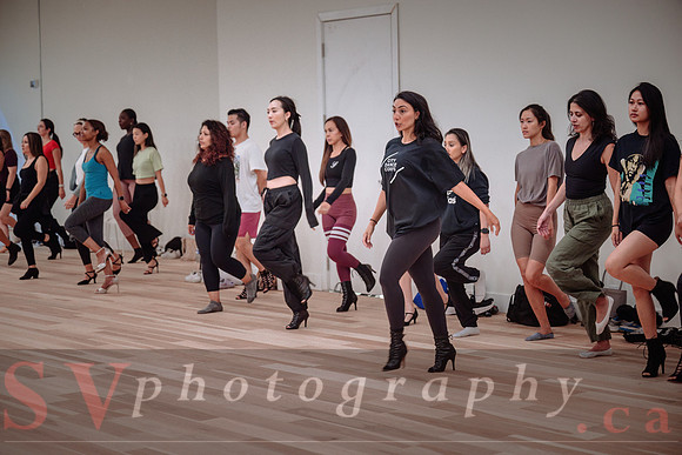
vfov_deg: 19.5
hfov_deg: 28.8
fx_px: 1326
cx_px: 341
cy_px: 228
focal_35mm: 70
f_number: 2.8
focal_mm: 70
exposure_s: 1/200
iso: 1600
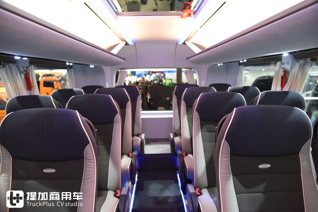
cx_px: 159
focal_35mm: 28
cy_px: 106
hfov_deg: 65.5
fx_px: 247
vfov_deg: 46.4
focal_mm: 28
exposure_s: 1/60
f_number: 4
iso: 2800
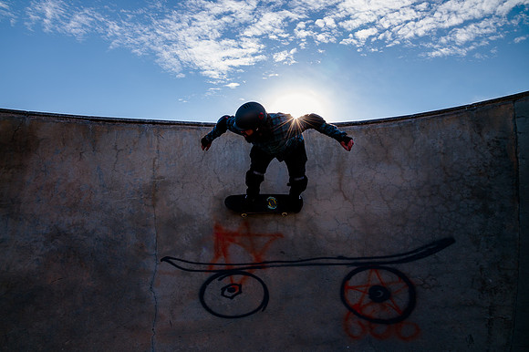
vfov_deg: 49.7
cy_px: 183
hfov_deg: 69.6
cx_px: 249
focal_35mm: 26
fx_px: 380
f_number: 8
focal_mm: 24
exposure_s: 1/500
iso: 200
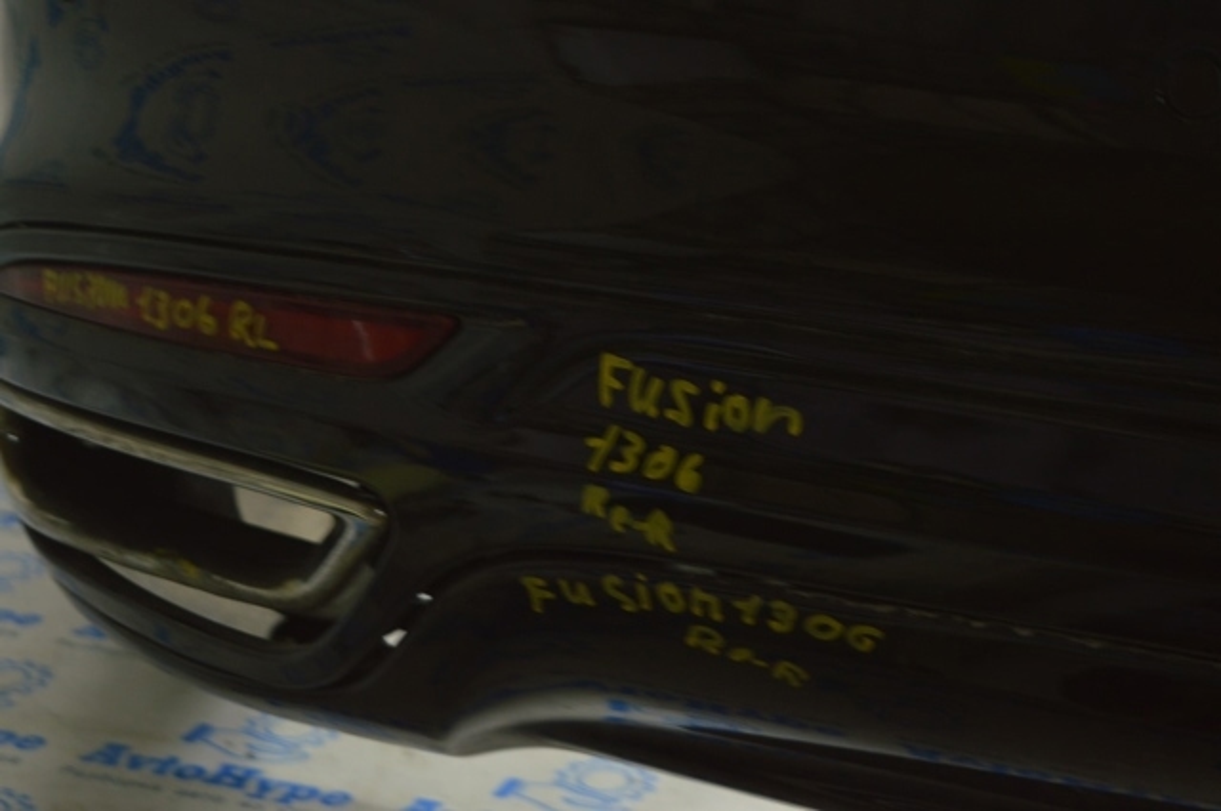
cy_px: 406
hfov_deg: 24.6
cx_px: 610
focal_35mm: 82
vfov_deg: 16.5
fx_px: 2795
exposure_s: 1/25
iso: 400
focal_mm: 55
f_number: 5.6
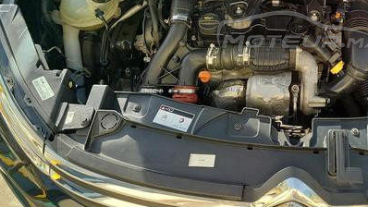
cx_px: 298
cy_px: 29
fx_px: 400
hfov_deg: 46.6
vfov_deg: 28.1
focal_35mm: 41
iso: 25
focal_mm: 5.06
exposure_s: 1/157
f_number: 1.8
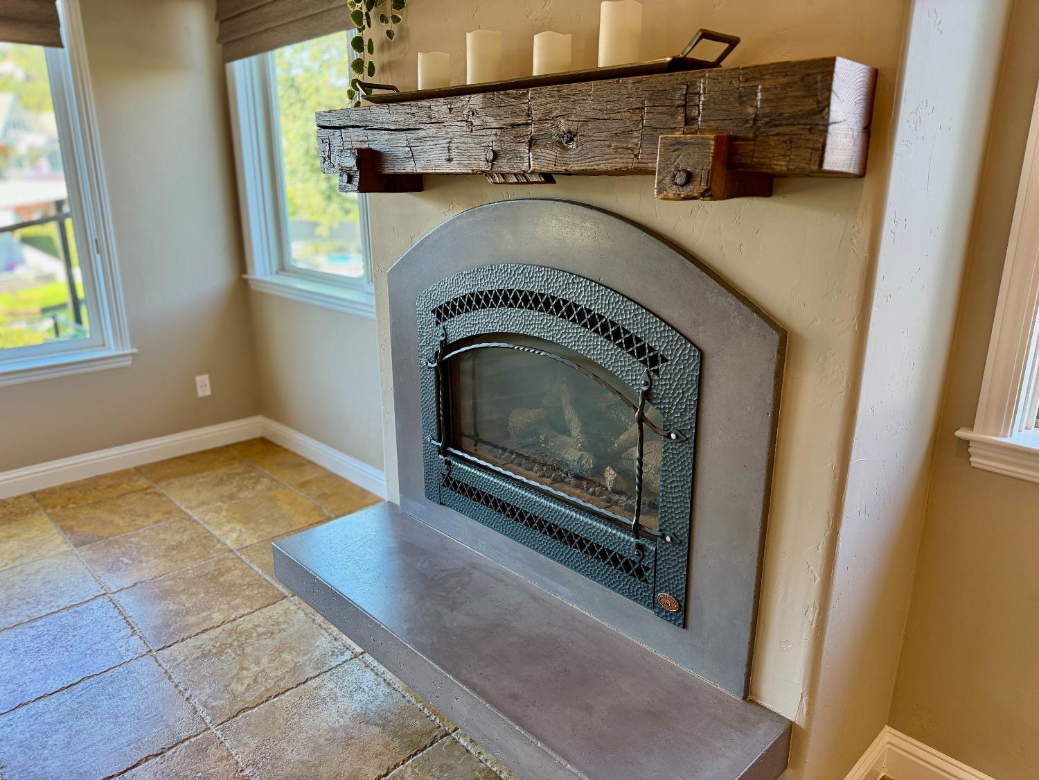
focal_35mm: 24
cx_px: 520
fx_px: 720
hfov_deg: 71.6
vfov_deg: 56.8
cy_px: 390
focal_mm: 6.76
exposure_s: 1/120
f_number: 1.78
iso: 250
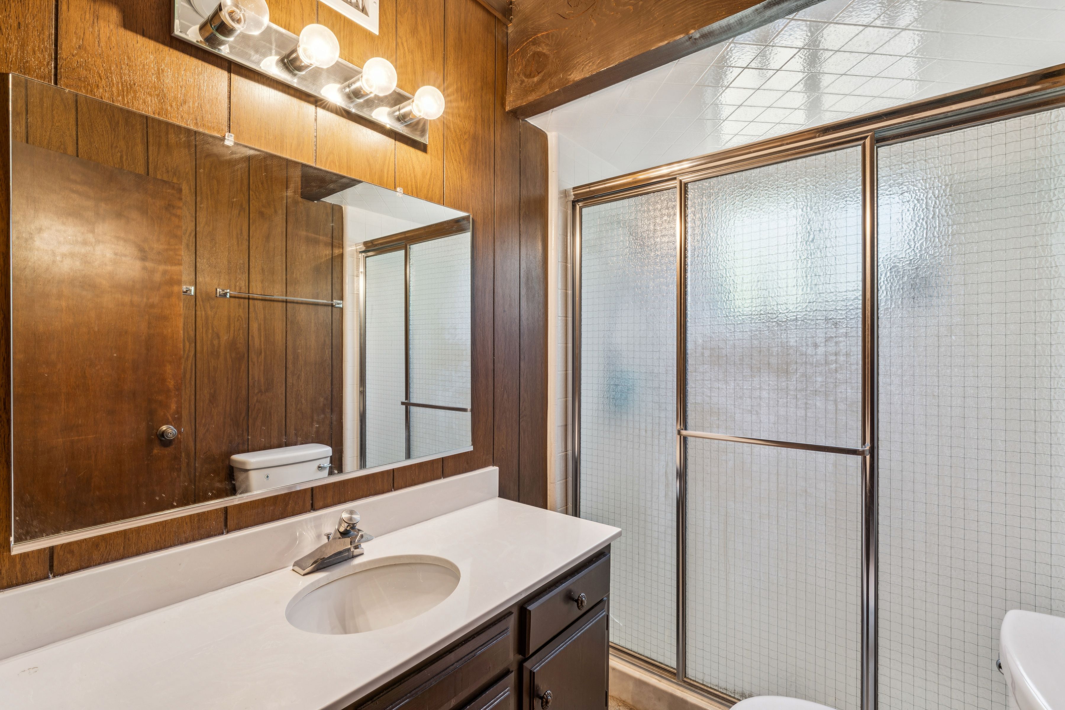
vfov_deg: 72.7
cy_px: 355
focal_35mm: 16
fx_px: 482
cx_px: 532
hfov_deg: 95.7
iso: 100
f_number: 13
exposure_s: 1/1.25
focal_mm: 16.3
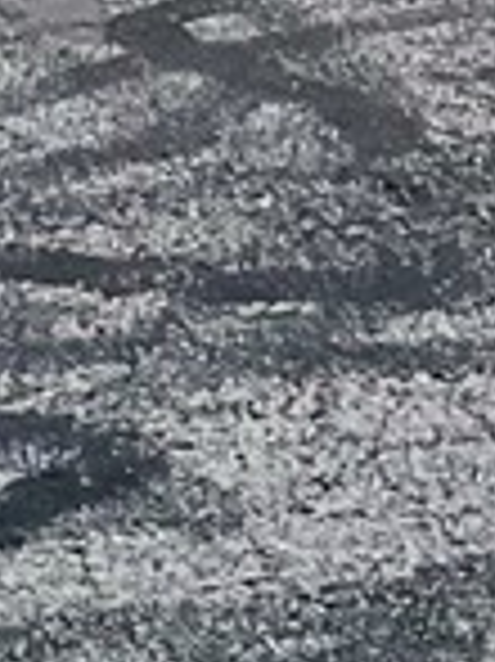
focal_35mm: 202
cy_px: -1175
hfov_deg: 7.3
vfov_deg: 8.5
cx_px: 171
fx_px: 3857
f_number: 1.8
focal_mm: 3
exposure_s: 1/60
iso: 80
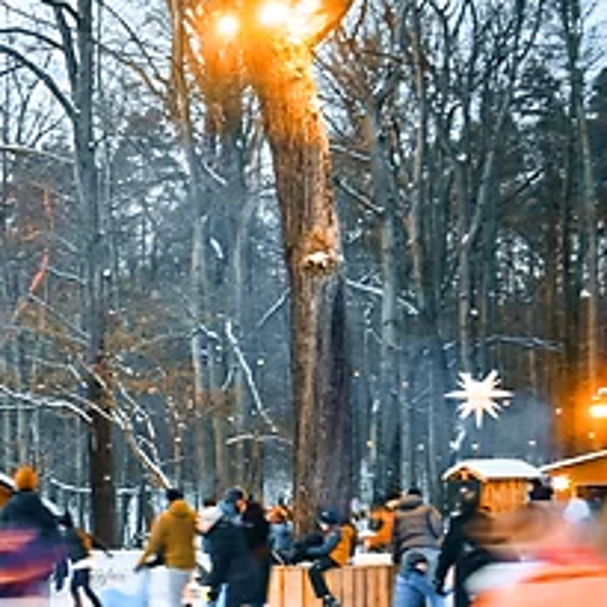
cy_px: 477
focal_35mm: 86
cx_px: -420
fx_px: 1706
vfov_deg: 20.0
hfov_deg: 17.2
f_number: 3.5
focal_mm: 18
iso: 320
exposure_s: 1/15
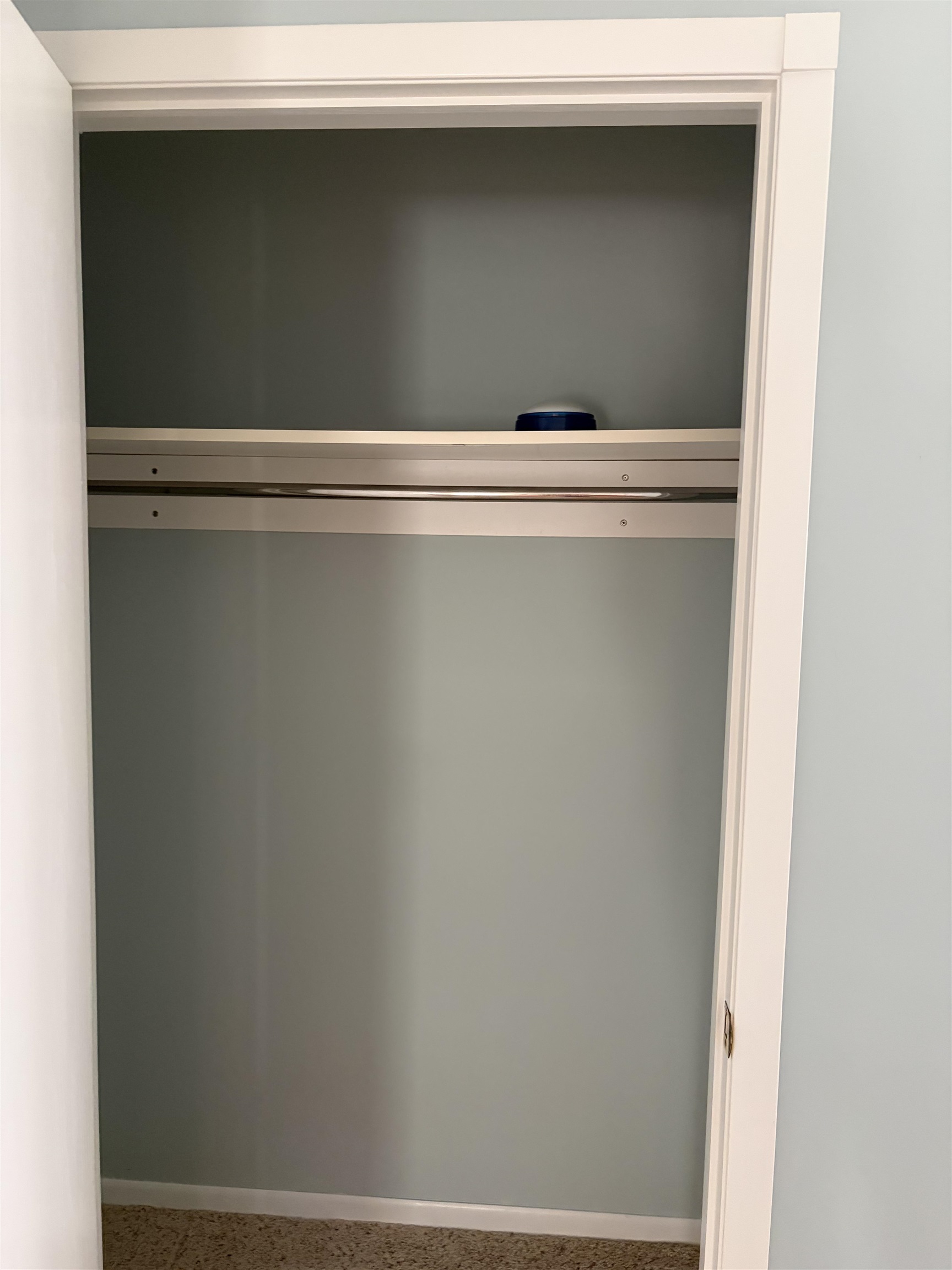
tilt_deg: -5.0
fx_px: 953
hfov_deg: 53.1
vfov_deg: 67.3
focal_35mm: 26
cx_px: 476
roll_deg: -0.9
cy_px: 635
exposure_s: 1/48
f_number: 1.6
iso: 500
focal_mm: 5.96
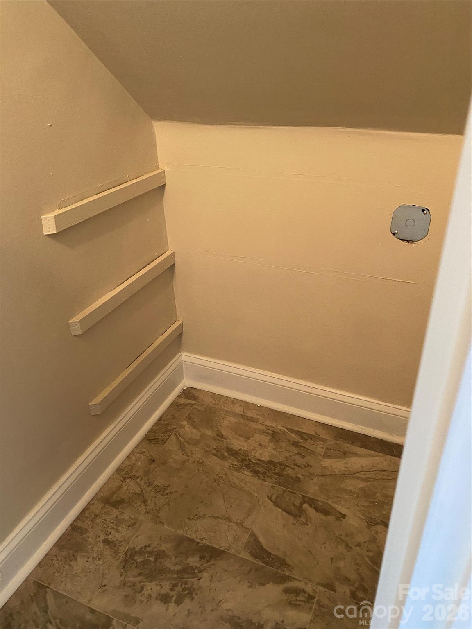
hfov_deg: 53.1
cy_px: 314
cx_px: 236
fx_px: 473
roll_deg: +2.2
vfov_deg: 67.3
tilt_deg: -29.8
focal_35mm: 26
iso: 400
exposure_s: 1/40
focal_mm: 4.25
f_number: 1.8
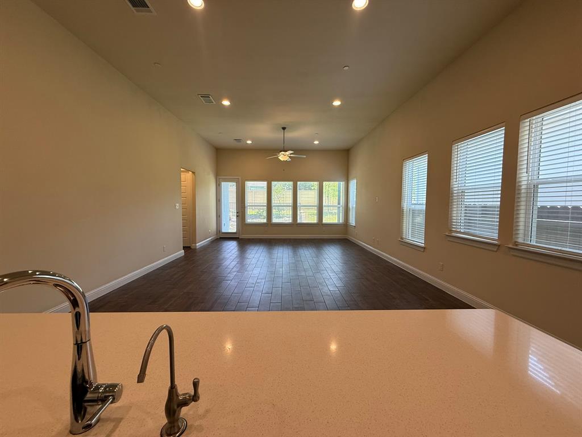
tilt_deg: -3.3
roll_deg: -0.2
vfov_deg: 85.7
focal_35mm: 14
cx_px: 291
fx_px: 235
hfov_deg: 102.1
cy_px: 218
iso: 125
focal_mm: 2.22
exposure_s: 1/120
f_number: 2.2
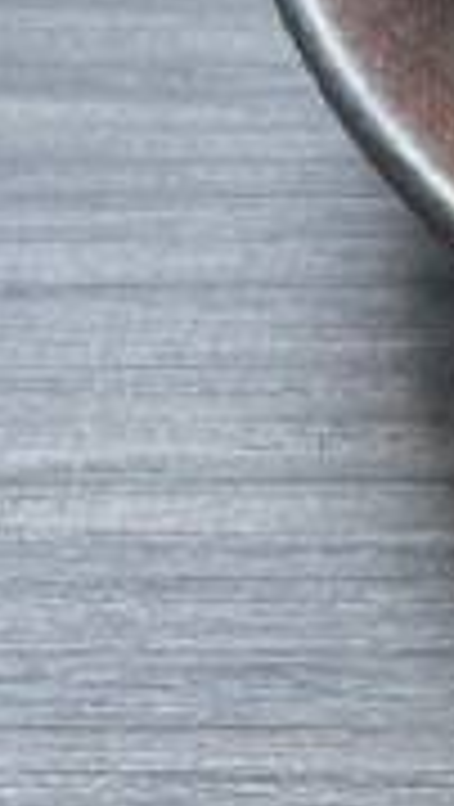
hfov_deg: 10.5
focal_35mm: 101
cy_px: -185
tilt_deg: -49.0
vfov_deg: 19.8
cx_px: 1061
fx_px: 2156
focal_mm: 4.2
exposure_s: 1/122
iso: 32
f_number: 1.6
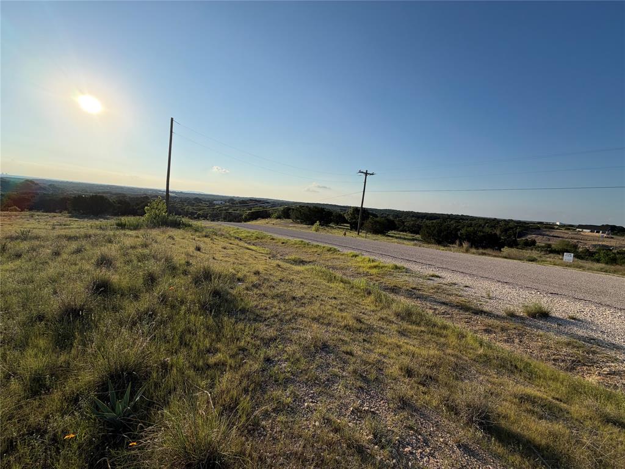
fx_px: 253
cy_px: 234
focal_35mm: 14
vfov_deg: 85.7
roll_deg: -5.5
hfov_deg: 102.1
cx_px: 312
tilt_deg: -7.5
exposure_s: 1/1259
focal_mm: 2.22
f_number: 2.2
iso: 25
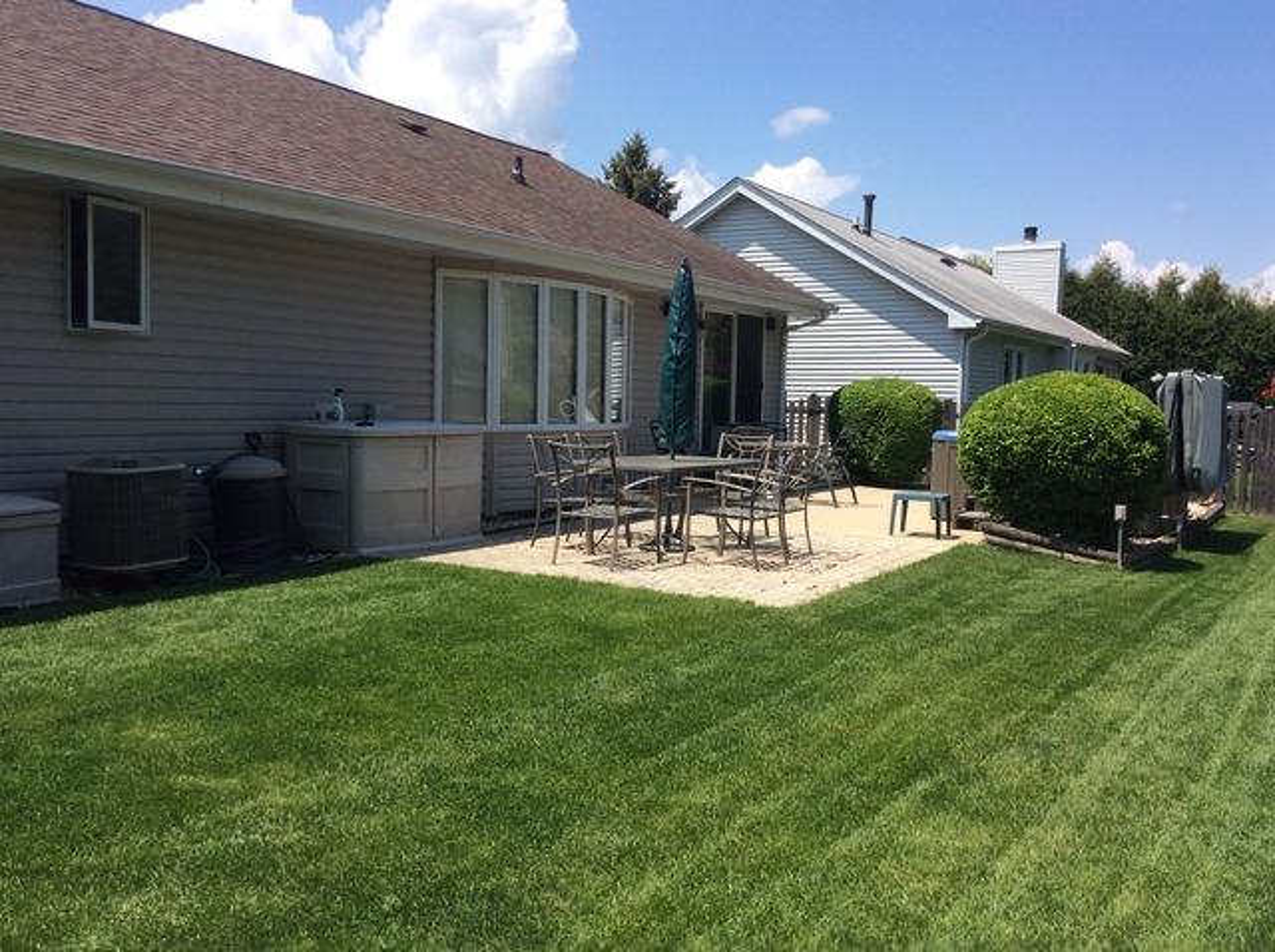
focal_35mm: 32
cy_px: 476
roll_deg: +0.0
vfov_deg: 44.1
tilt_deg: -3.3
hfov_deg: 56.9
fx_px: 1177
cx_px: 638
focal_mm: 3.3
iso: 32
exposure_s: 1/1330
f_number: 2.4
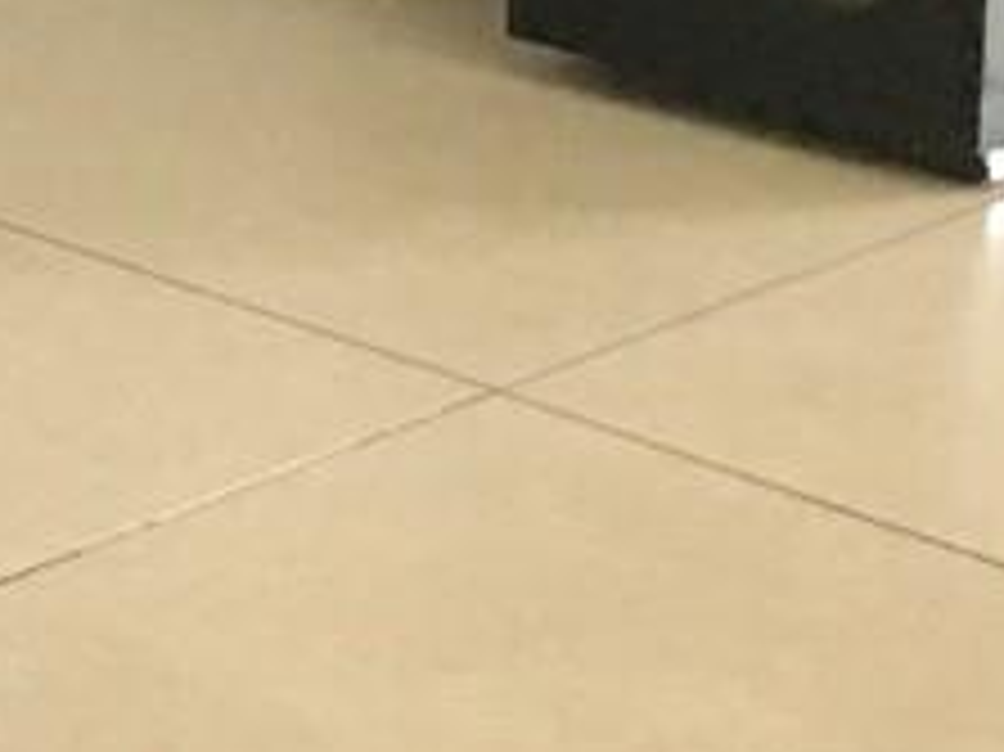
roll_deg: -1.0
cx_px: -1684
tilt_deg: -6.5
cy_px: -1166
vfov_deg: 6.7
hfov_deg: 8.4
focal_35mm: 208
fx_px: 6030
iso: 40
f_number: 2.2
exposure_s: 1/30
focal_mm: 4.15
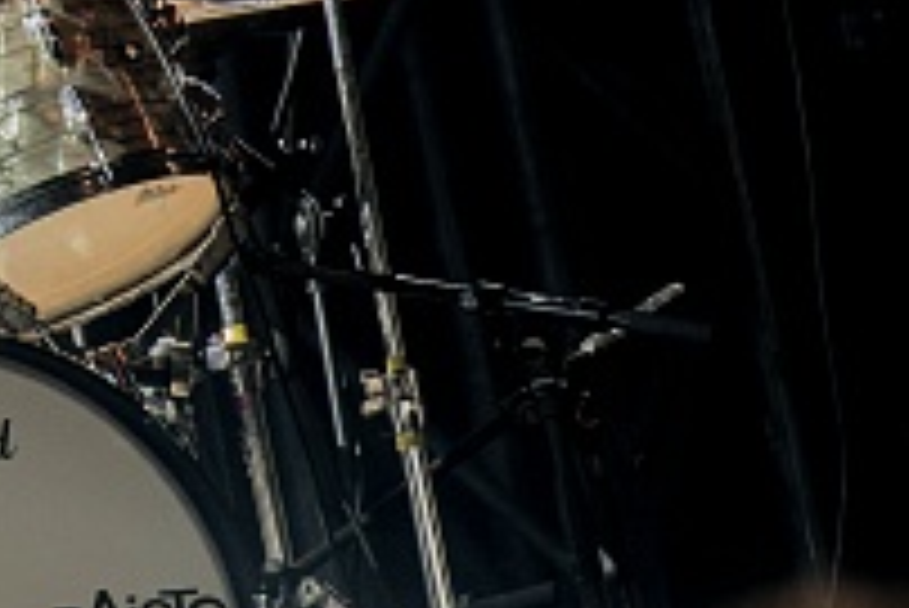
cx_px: -648
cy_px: -225
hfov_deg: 1.9
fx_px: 27036
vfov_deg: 1.3
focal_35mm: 1070
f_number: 6.3
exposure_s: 1/125
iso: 800
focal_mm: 200
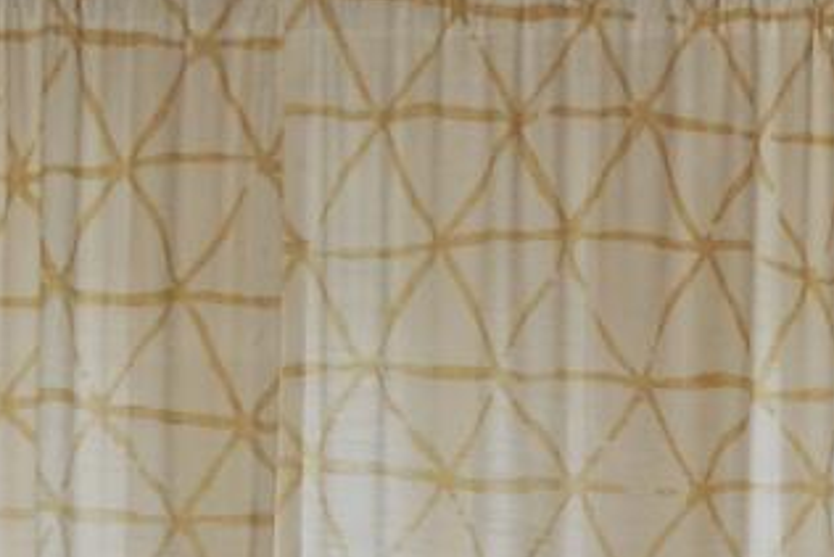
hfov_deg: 6.0
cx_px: 1383
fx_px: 7885
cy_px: 1119
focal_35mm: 340
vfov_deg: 4.0
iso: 320
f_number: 3.5
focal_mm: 35
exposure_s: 1/125
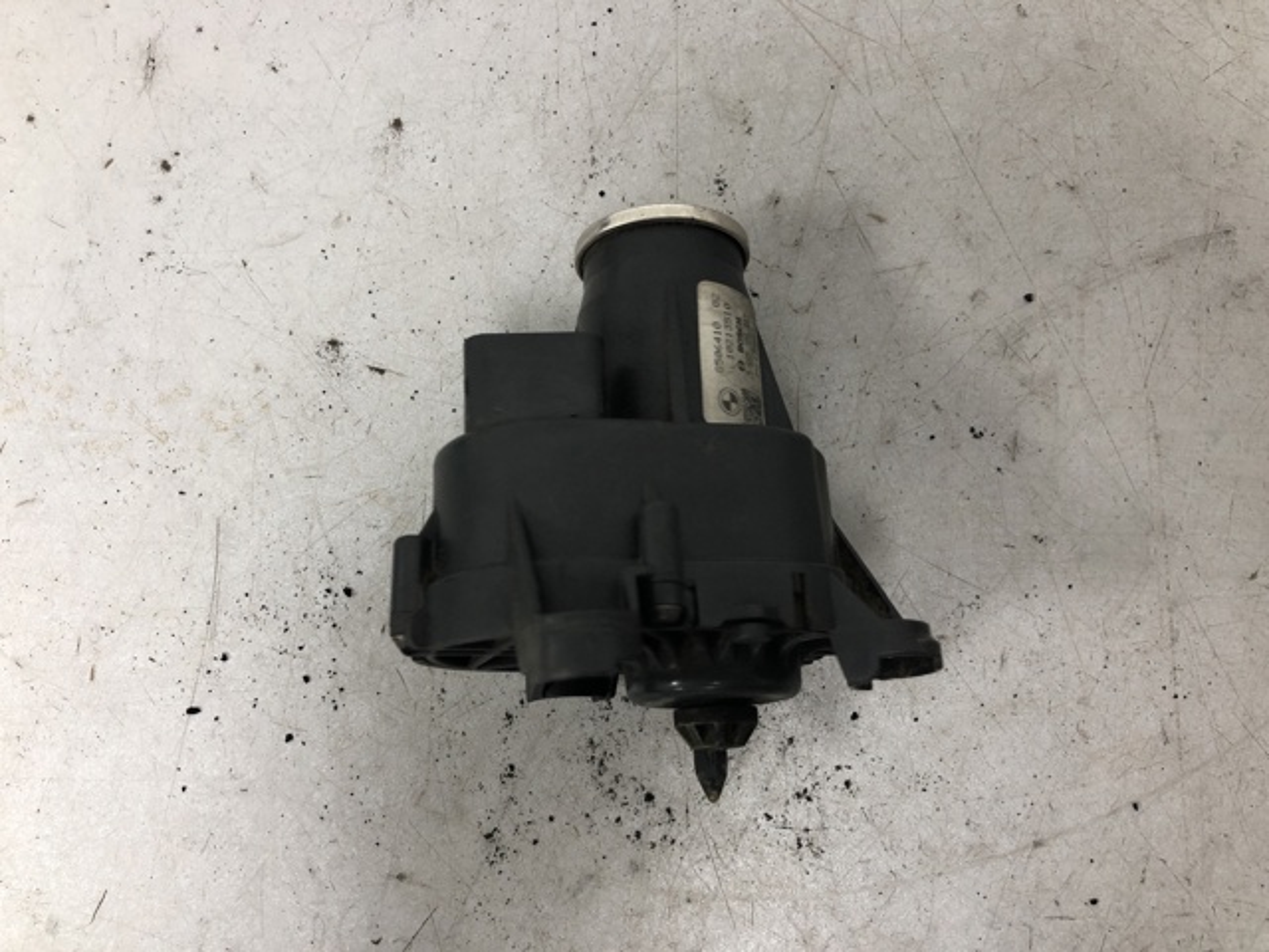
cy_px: 476
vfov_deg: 49.7
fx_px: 1026
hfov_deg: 63.4
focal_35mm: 28
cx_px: 634
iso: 40
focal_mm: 4
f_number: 1.8
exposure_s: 1/20
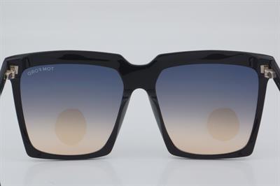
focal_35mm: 75
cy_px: 93
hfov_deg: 27.0
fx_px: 583
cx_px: 140
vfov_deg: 18.2
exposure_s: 1/4
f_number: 32
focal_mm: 50
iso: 100
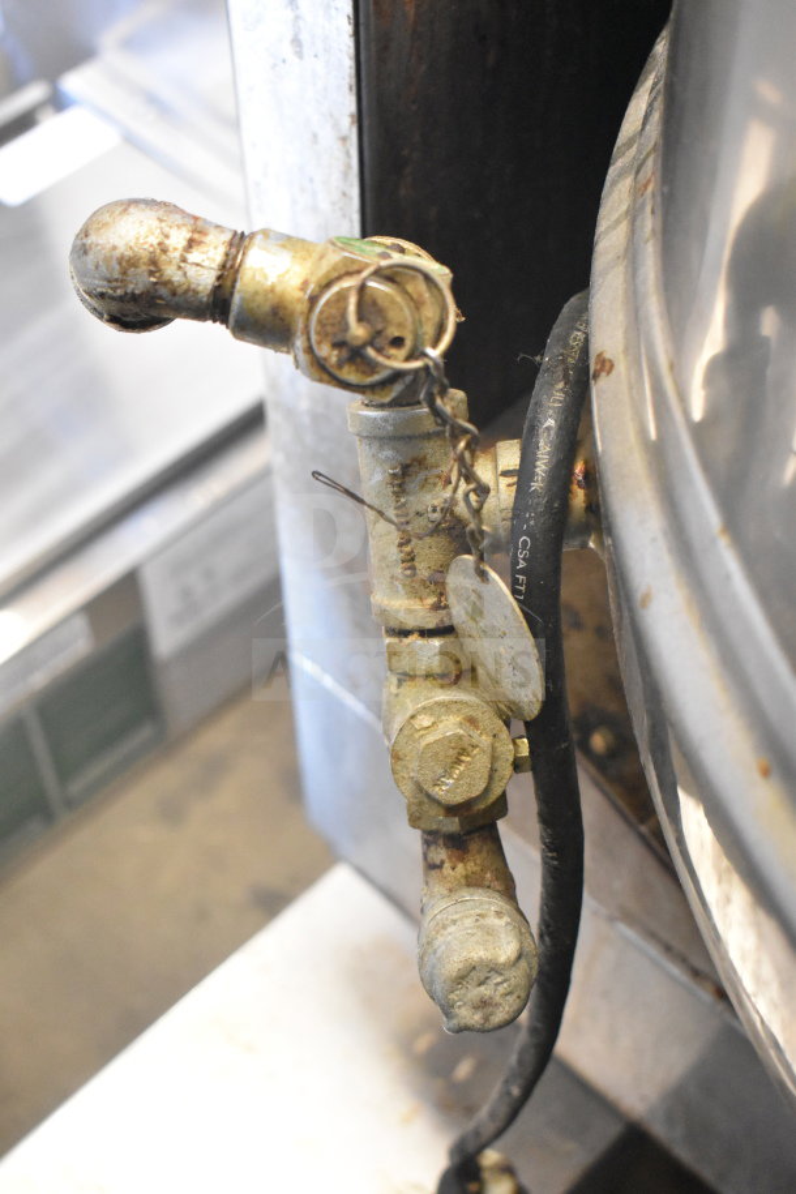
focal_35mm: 54
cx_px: 398
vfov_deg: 36.9
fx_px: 1791
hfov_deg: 25.1
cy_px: 597
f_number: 4.8
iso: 6400
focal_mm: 36
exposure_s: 1/60
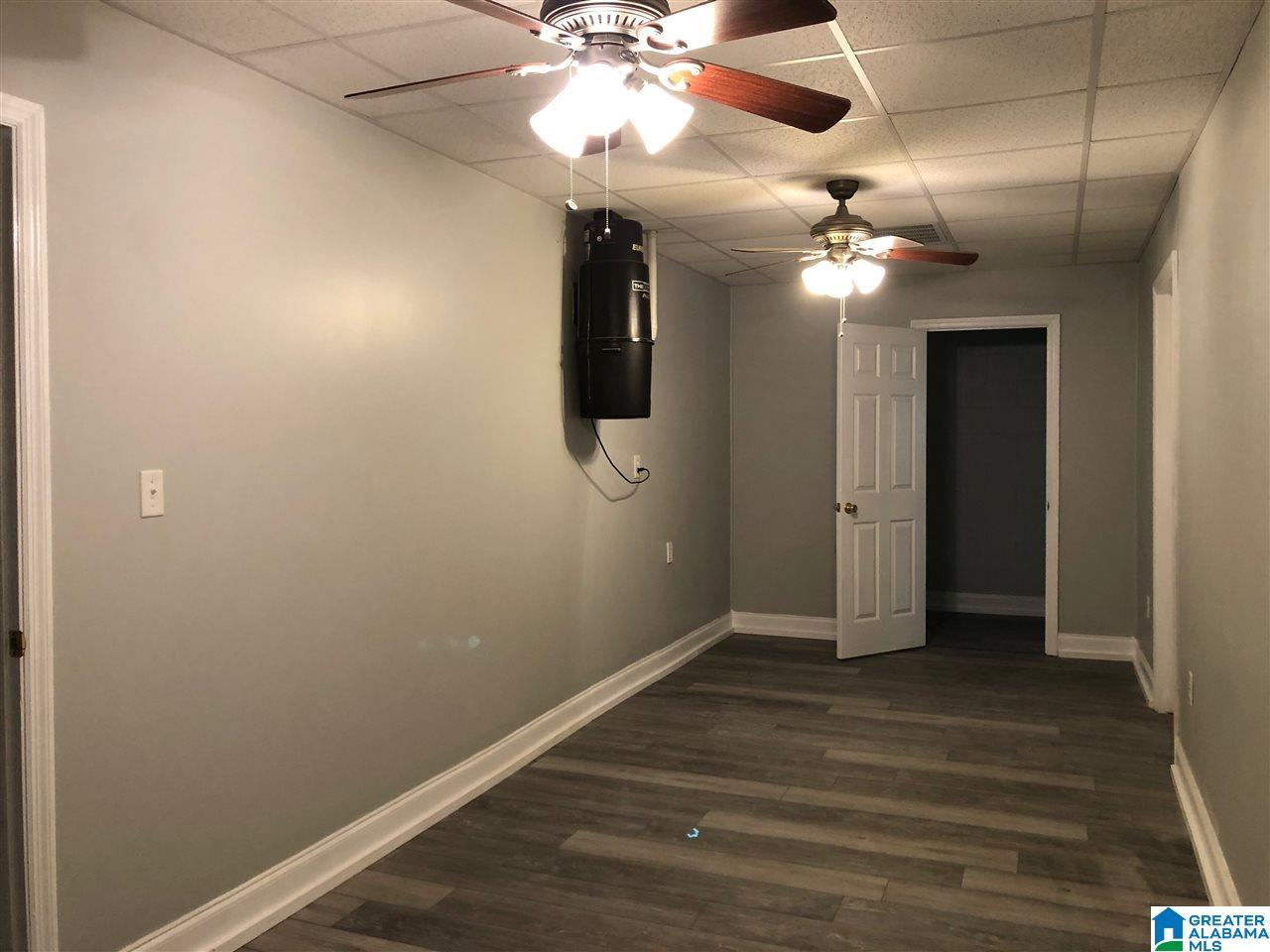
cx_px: 635
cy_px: 476
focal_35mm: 28
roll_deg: +0.8
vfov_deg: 49.7
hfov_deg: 63.4
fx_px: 1027
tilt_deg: +2.1
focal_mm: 3.99
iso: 50
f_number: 1.8
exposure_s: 1/15
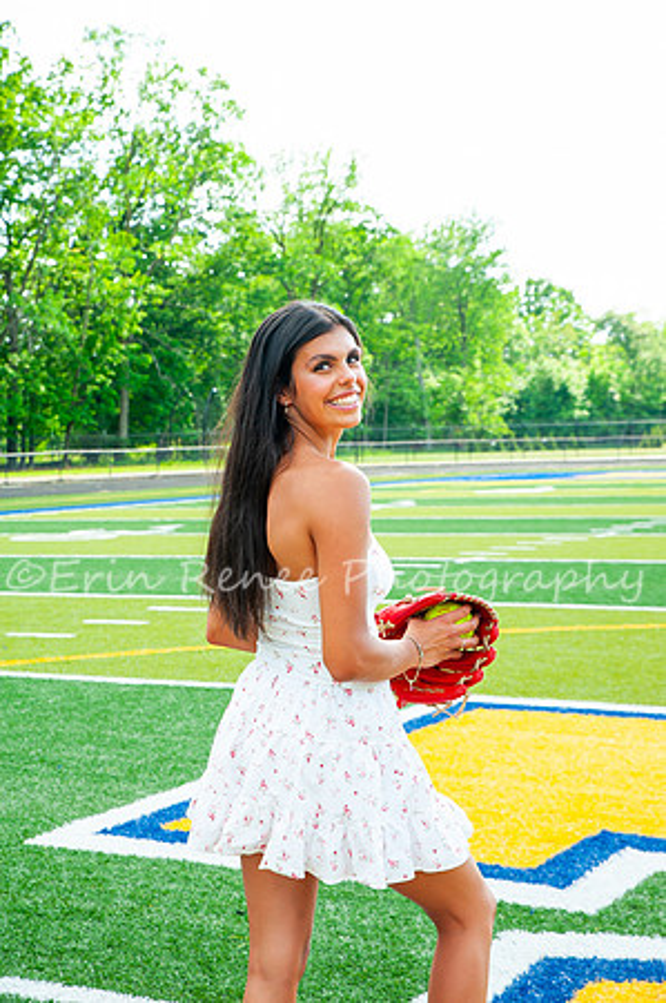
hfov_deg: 22.6
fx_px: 1669
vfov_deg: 33.4
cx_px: 333
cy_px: 502
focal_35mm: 60
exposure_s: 1/200
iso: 400
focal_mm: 60
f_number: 9
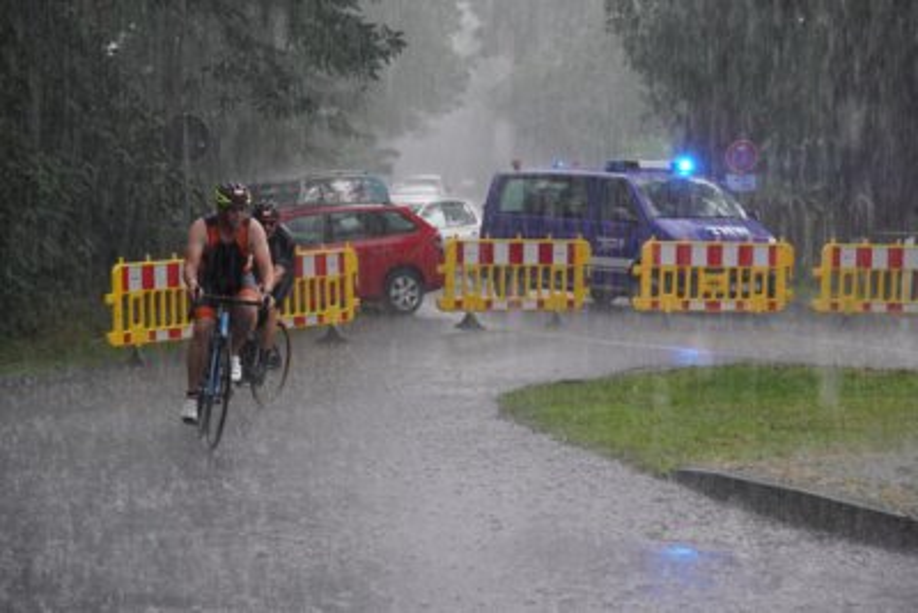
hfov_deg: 19.4
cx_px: 459
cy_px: 306
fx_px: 2678
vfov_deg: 13.1
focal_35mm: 105
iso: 800
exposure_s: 1/160
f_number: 5.6
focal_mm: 70
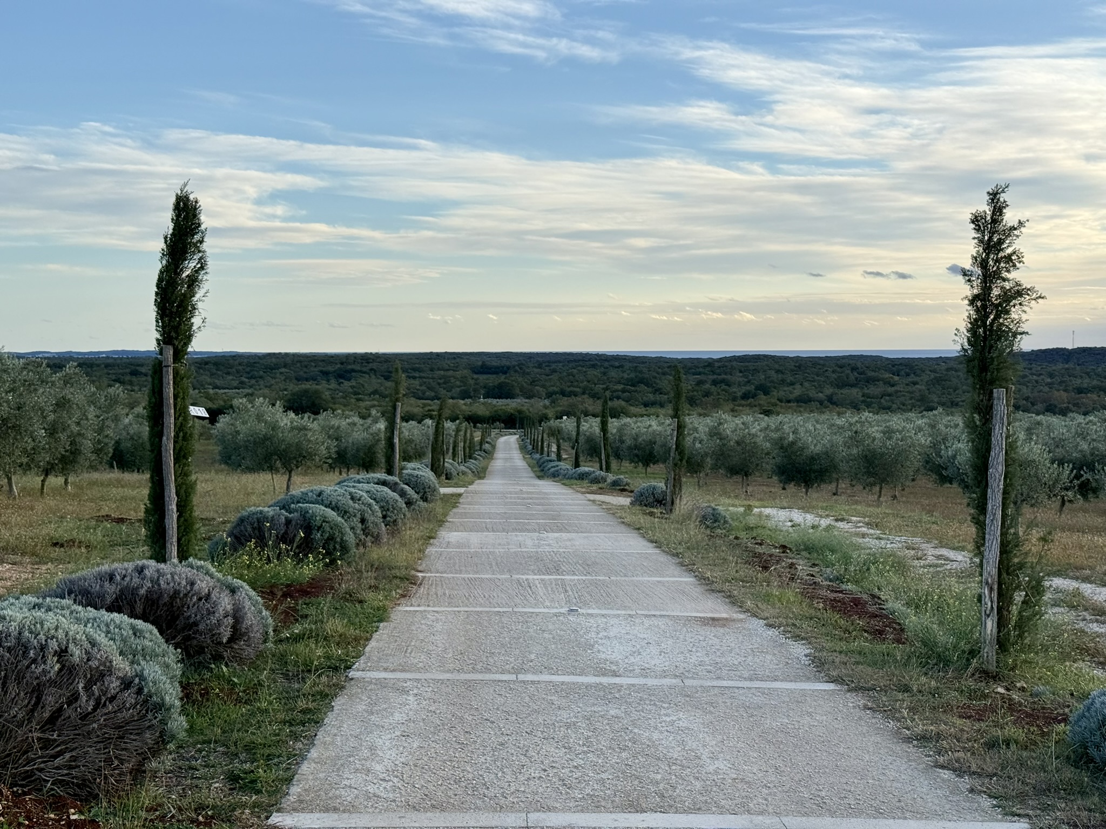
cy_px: 414
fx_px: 1534
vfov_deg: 30.3
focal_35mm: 48
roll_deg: +0.5
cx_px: 553
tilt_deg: -3.6
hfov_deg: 39.7
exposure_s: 1/1608
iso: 64
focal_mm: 6.76
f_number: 1.78
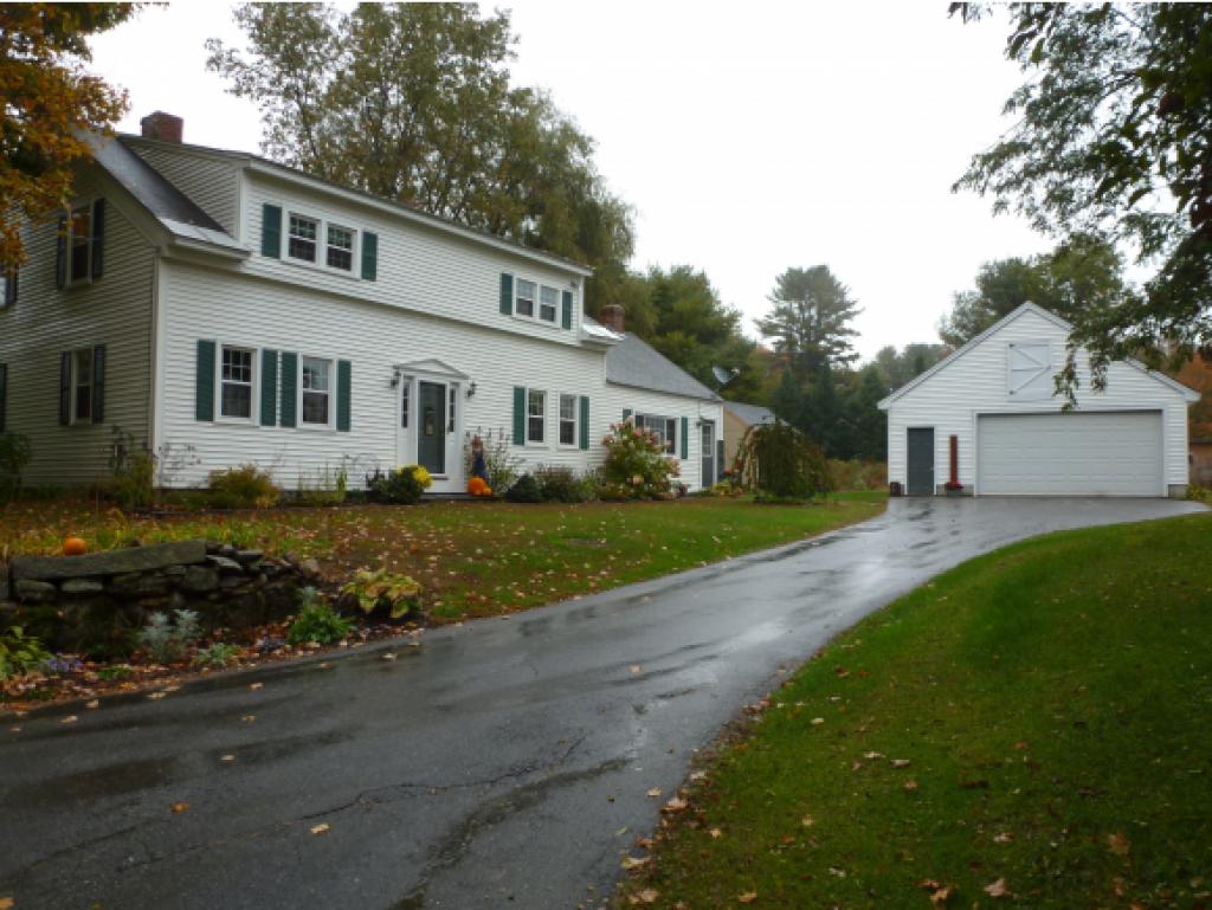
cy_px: 455
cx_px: 606
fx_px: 911
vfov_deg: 53.1
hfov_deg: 67.3
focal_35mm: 26
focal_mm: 4.7
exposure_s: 1/60
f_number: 3.4
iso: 125
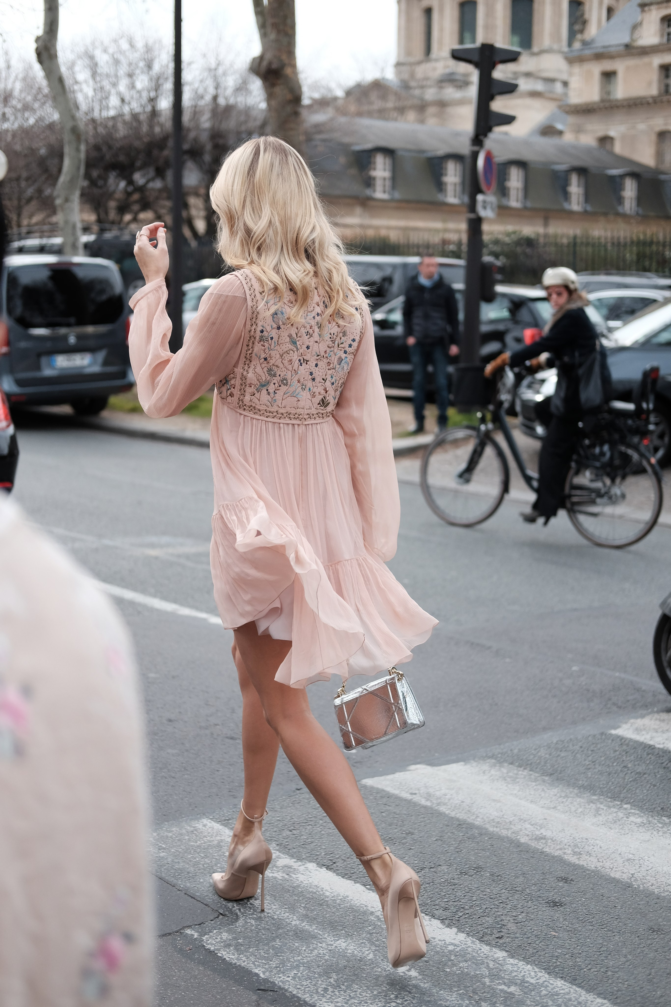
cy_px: 504
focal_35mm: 53
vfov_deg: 37.5
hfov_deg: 25.5
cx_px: 336
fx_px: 1482
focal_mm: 35
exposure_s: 1/4000
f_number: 2
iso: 500
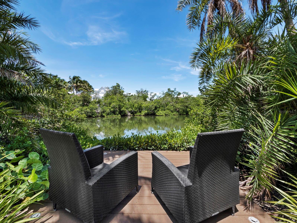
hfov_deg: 102.0
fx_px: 120
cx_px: 148
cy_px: 112
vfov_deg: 85.7
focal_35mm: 14
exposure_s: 1/200
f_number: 11
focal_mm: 7
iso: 320
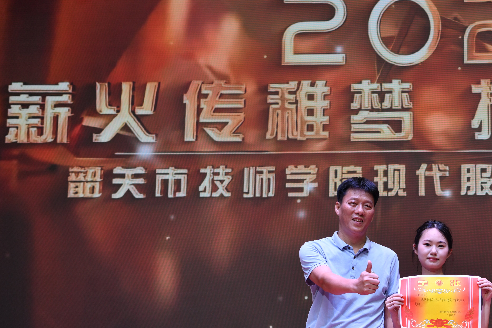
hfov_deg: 24.7
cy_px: 289
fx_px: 1093
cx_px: 433
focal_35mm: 80
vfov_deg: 16.9
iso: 100
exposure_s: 1/60
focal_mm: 40
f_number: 4
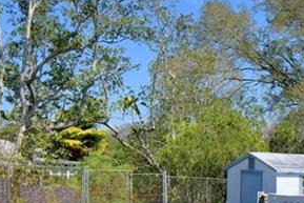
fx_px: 701
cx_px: 340
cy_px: 205
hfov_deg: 22.9
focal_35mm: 83
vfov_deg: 16.1
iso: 100
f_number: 4.5
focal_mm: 10
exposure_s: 1/2500
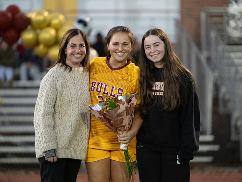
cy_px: 91
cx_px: 121
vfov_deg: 7.6
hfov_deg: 10.1
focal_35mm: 195
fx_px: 1367
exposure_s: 1/500
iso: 7200
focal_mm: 180
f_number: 2.8
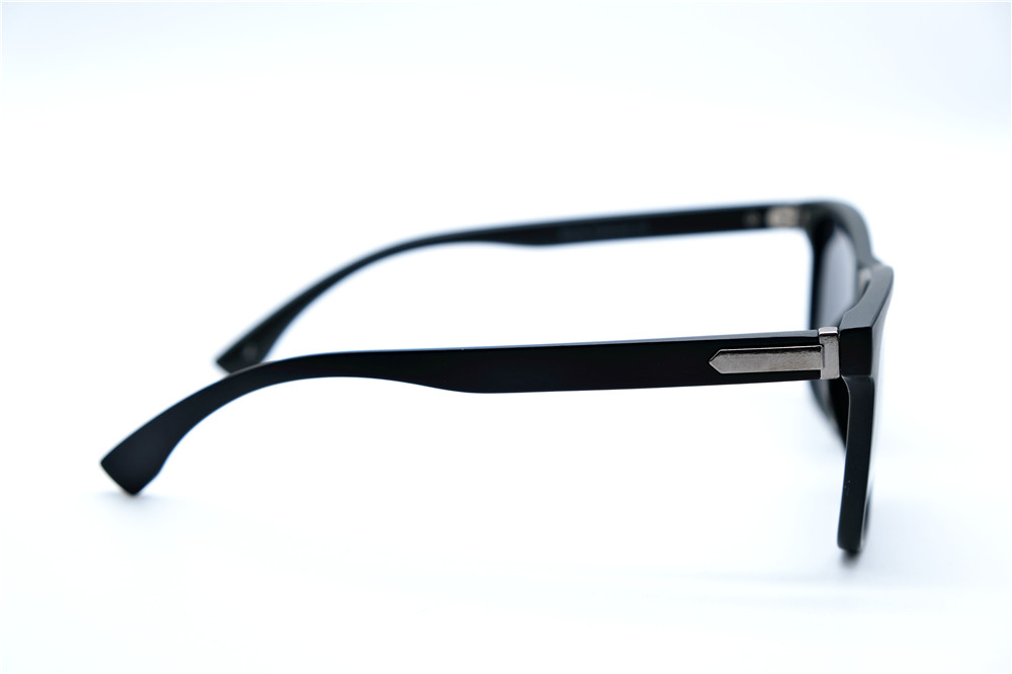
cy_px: 337
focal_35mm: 64
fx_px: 1798
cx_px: 506
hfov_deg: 31.4
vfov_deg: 21.2
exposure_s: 1/150
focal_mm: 42.5
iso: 160
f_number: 5.6
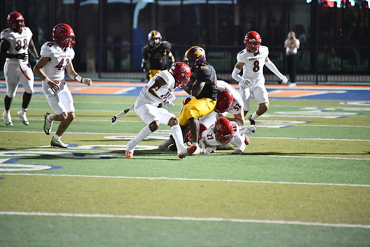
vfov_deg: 6.9
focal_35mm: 200
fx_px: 2056
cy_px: 124
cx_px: 185
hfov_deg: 10.3
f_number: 2.8
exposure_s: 1/3200
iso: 22800
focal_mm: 200
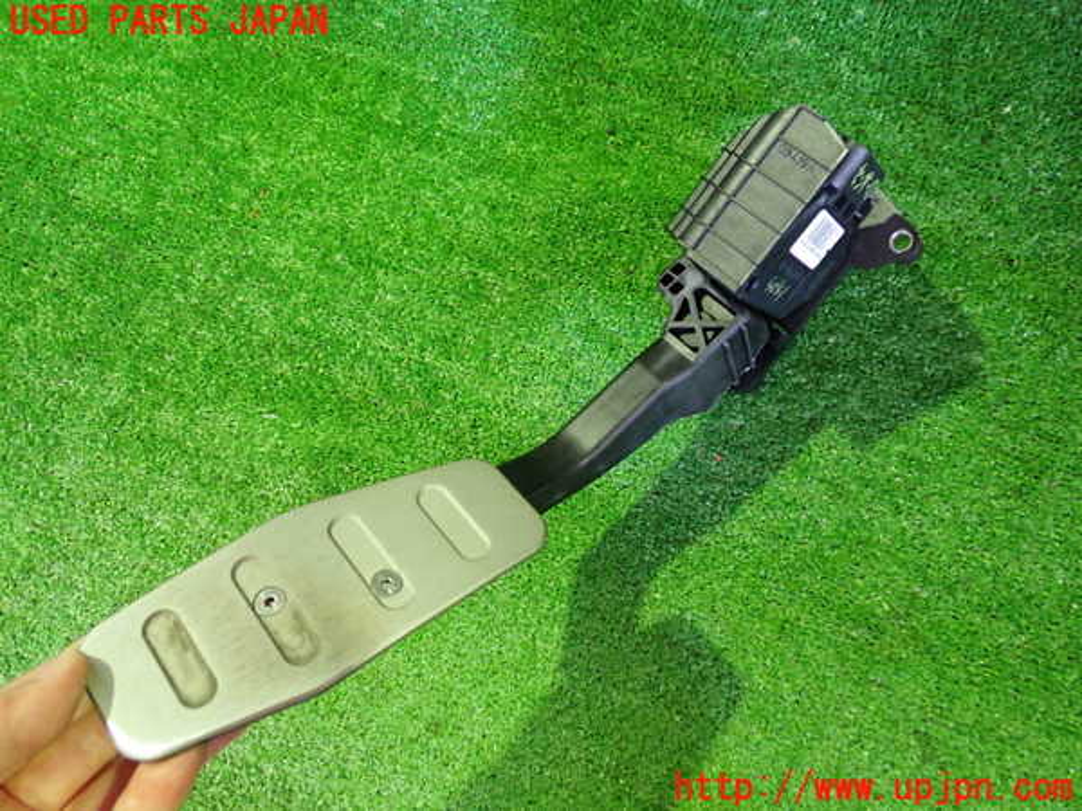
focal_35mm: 30
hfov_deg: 60.0
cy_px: 406
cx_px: 541
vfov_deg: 46.8
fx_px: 938
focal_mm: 5.4
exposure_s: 1/25
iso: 800
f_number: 2.3
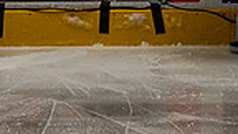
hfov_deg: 7.1
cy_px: -189
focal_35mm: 302
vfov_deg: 4.0
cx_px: 113
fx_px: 1906
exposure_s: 1/200
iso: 400
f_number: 3.5
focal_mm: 32
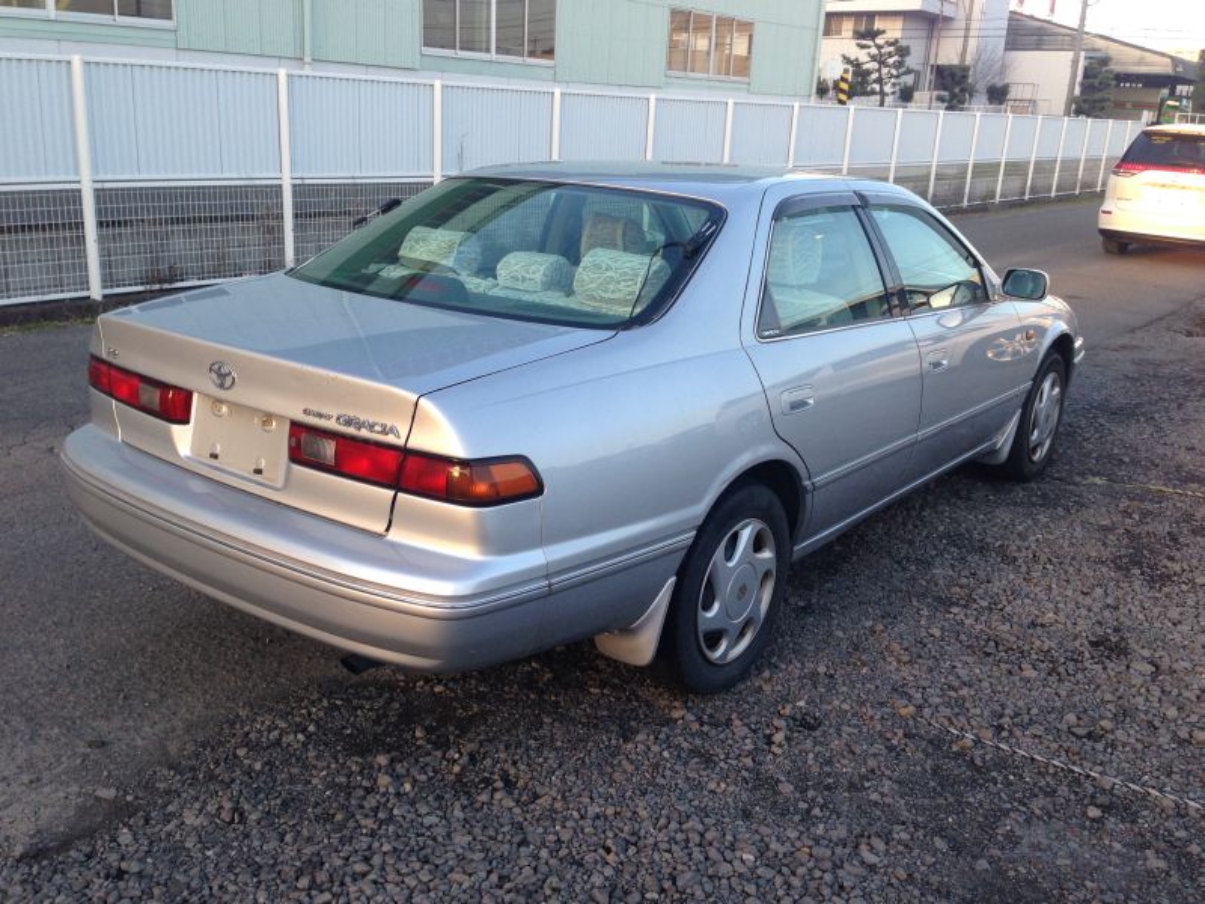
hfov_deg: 55.4
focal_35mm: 33
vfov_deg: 42.9
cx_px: 602
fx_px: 1149
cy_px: 452
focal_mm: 4.12
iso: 64
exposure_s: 1/120
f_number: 2.4
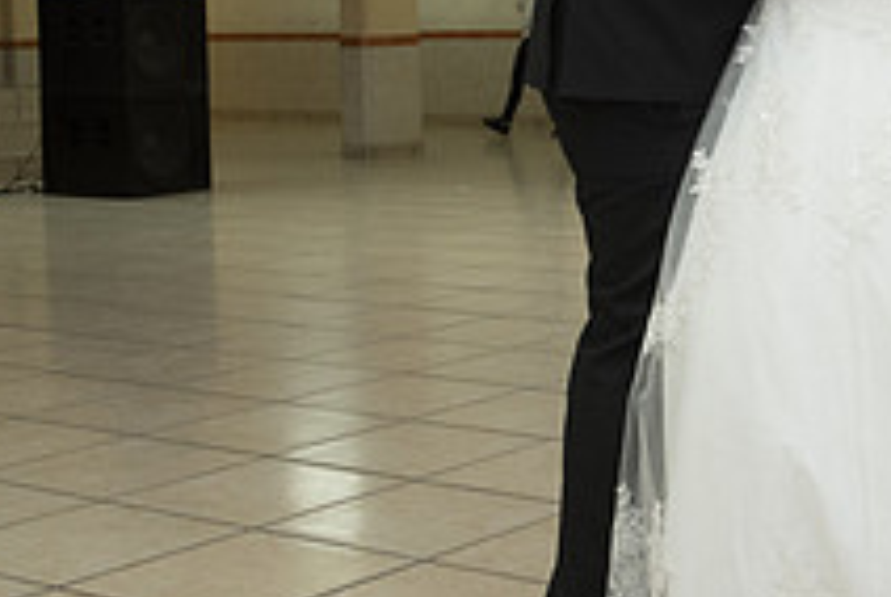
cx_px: 757
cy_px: 120
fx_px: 2032
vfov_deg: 16.6
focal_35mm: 82
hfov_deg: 24.2
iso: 1600
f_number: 3.5
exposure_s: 1/100
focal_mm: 30
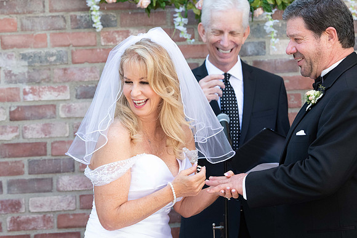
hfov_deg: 14.2
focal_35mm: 144
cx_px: 135
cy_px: 108
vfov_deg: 9.5
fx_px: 1429
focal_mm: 116
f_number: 5
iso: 1250
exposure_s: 1/640
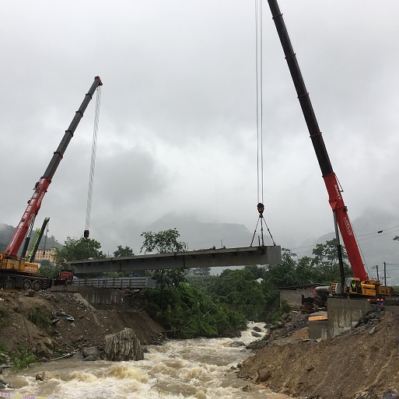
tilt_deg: +15.3
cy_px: 197
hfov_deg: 47.0
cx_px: 167
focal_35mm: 35
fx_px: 456
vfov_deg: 47.2
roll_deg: -2.8
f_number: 2.2
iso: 25
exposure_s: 1/211
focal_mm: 4.15
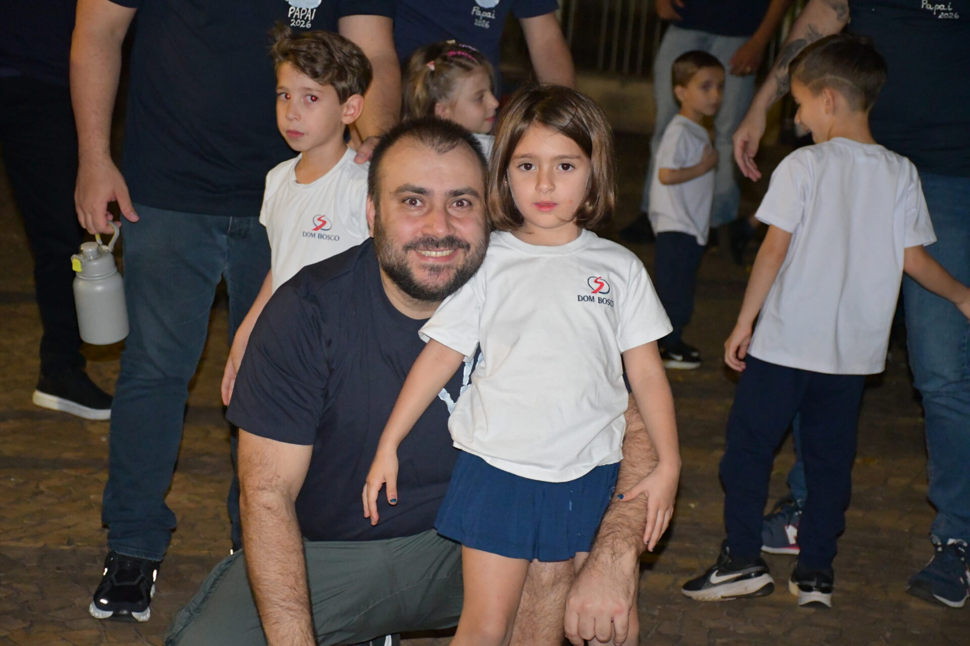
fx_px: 2667
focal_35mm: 99
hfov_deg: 20.6
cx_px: 485
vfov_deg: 13.8
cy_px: 323
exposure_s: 1/60
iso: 6400
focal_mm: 66
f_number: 5
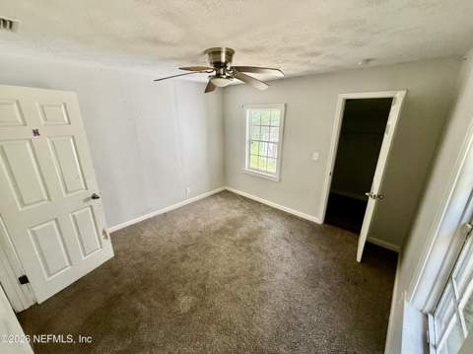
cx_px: 236
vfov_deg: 85.6
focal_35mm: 14
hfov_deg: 102.1
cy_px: 177
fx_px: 191
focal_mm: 2.22
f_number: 2.2
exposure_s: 1/99
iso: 160
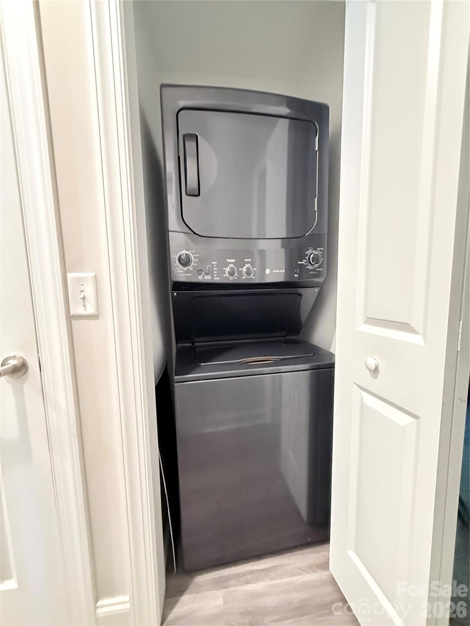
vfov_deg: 102.1
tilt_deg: -8.0
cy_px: 313
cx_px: 235
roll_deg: +2.1
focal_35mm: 14
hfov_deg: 85.7
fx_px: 253
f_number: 2.2
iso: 1250
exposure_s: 1/40
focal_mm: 2.22
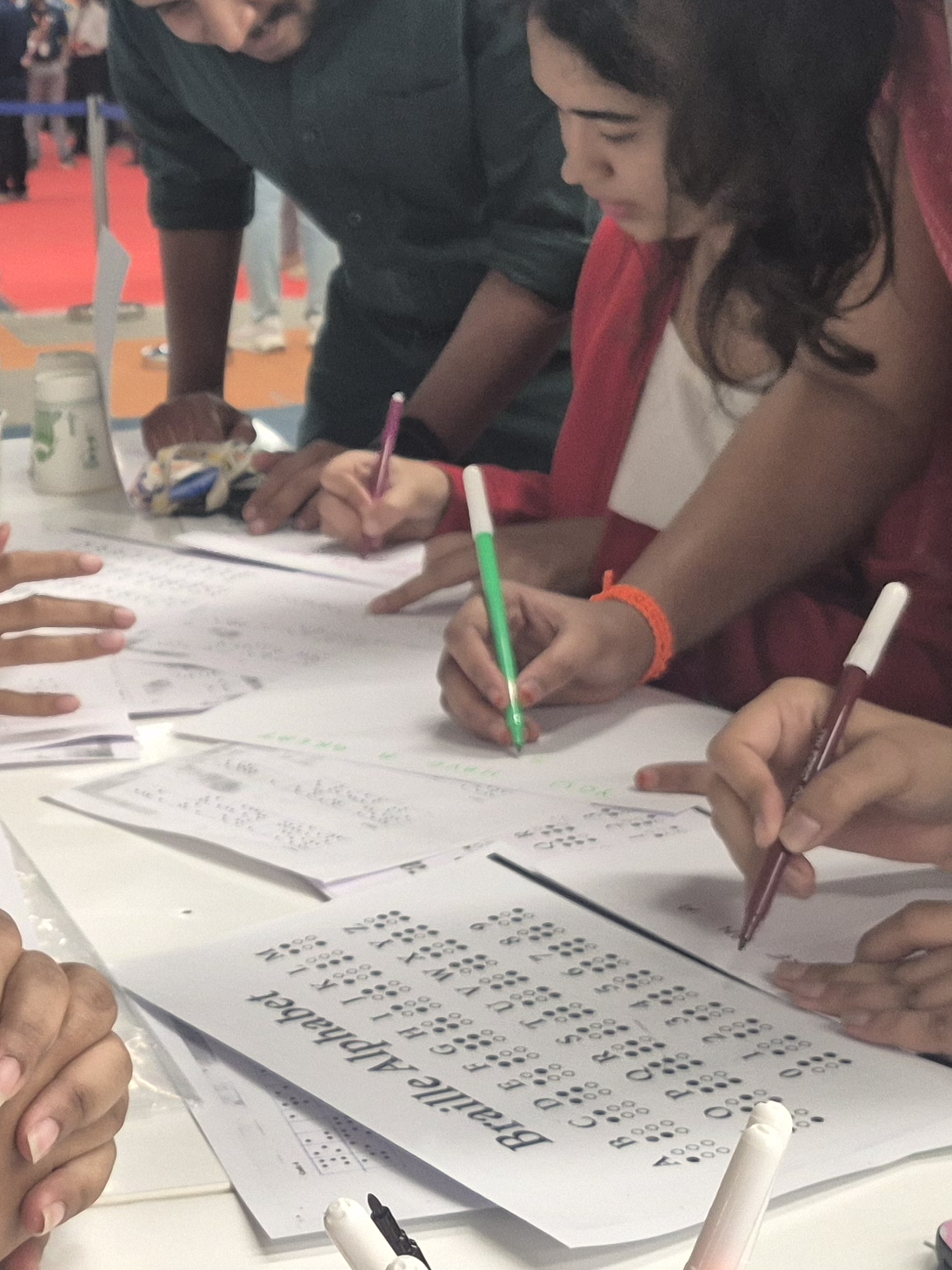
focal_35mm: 63
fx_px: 2310
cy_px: 327
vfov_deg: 30.2
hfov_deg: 22.6
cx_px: 59
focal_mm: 5.4
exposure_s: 1/100
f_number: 1.8
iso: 400
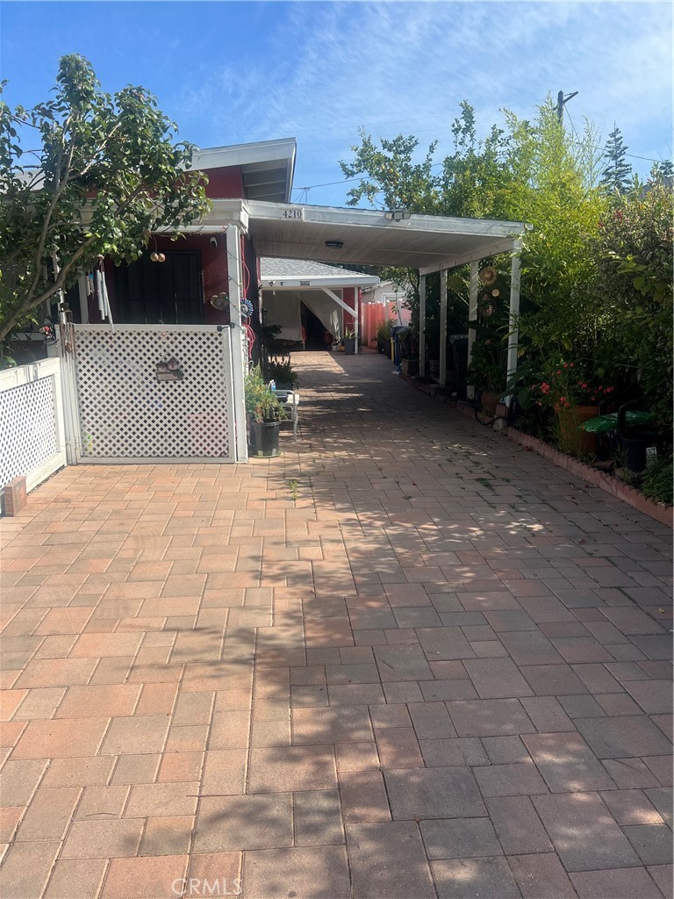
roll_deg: +0.8
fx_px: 675
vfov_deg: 67.3
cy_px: 450
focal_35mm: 26
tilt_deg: -11.1
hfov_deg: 53.1
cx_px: 337
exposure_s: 1/2915
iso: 50
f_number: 1.5
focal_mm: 5.7
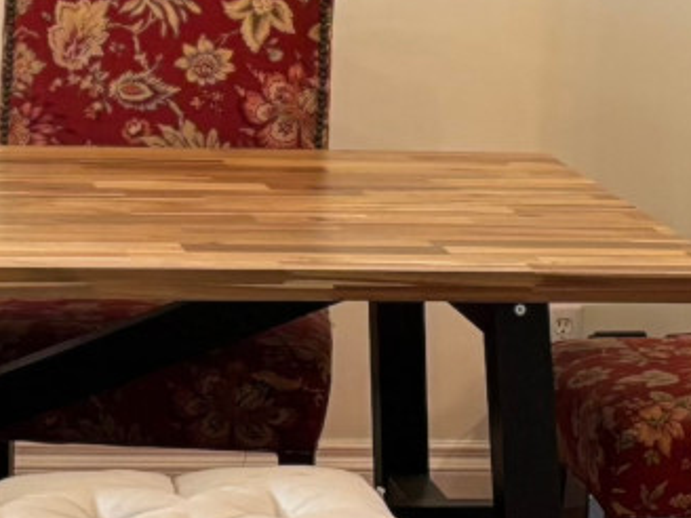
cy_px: 38
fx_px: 3613
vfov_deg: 8.2
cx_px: 431
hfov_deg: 10.9
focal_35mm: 181
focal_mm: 5.96
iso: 125
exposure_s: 1/60
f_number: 1.6
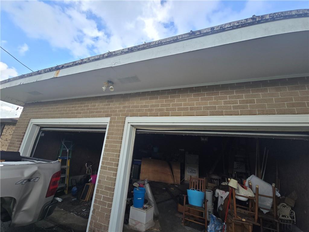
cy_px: 116
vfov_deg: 89.9
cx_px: 154
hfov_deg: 106.2
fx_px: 116
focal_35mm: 13
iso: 50
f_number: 2.2
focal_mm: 2.2
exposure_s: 1/408
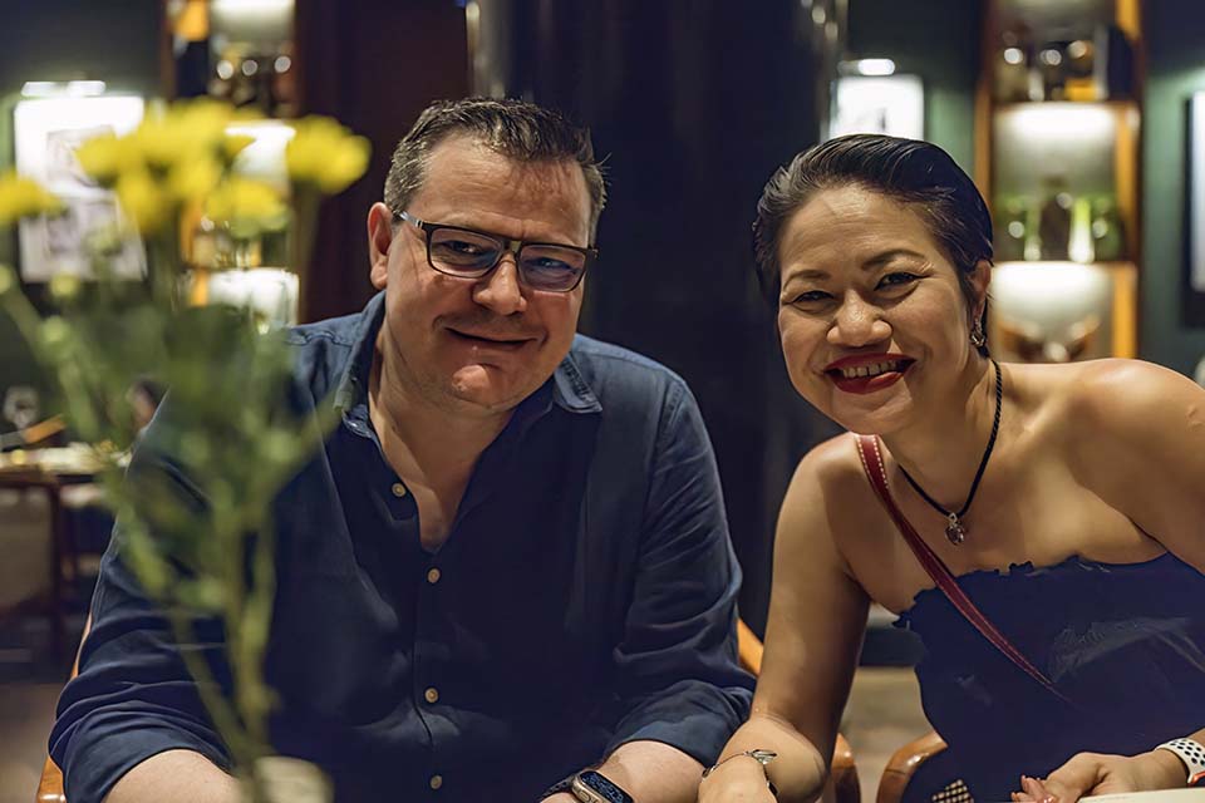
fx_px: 1506
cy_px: 402
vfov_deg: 29.9
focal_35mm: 45
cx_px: 602
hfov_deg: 43.6
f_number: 2.8
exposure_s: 1/200
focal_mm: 45
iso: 25600
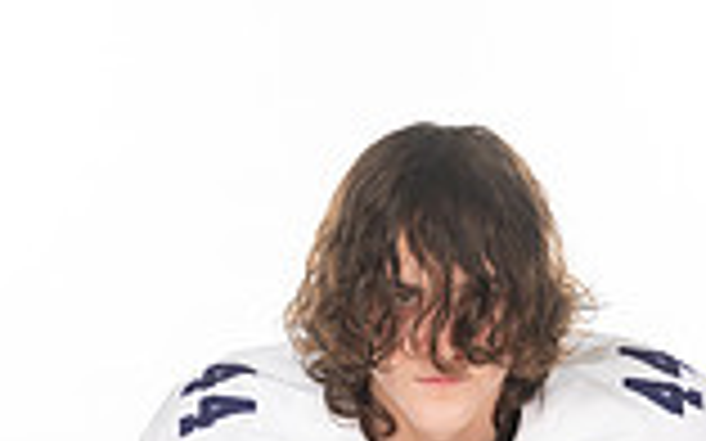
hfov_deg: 13.8
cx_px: 414
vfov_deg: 8.1
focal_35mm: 152
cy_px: 976
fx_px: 2924
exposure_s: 1/320
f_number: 7.1
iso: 800
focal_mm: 52
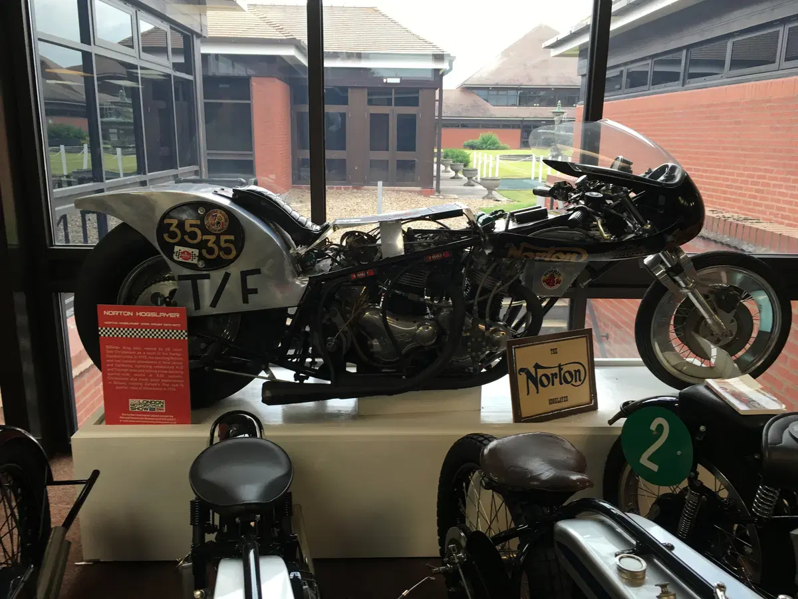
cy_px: 300
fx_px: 669
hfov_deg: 61.7
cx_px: 399
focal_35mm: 29
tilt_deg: -12.7
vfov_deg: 48.2
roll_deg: -0.6
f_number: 2.2
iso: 25
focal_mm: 4.15
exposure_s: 1/33
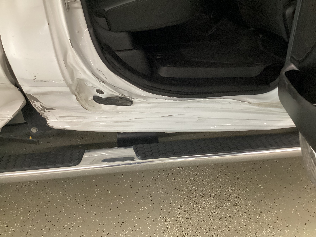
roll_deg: -0.2
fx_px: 283
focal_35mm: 31
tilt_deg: -31.5
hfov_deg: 58.4
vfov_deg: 45.4
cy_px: 118
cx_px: 158
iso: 400
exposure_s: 1/33
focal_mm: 3.3
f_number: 2.4
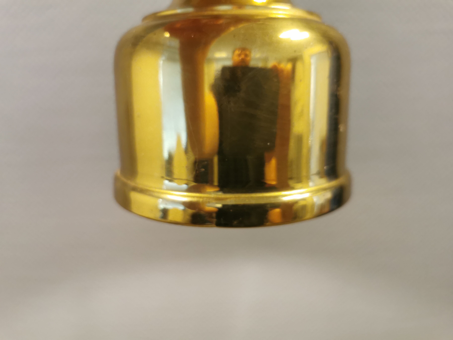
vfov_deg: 51.4
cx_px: 226
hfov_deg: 65.3
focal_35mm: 27
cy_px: 170
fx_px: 353
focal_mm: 5.56
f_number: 1.6
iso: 200
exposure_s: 1/50
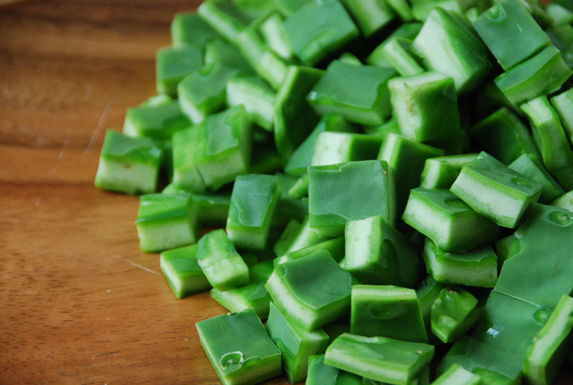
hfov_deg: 12.2
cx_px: 286
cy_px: 192
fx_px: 2679
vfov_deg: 8.2
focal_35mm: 168
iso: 900
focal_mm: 112
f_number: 5.6
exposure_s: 1/125
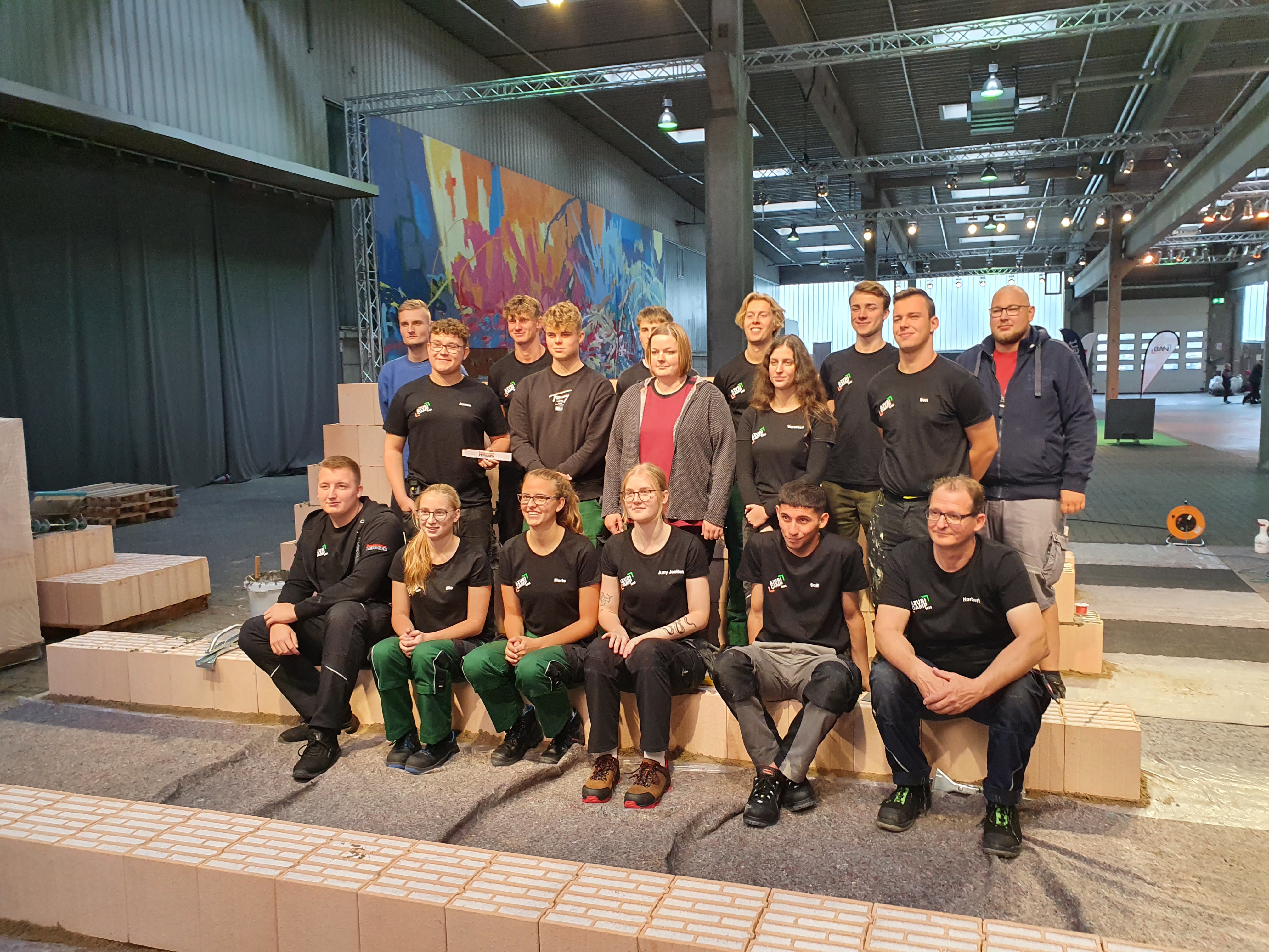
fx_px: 953
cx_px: 634
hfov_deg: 67.3
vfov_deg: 53.1
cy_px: 476
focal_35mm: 26
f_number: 2.4
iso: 250
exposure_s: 1/100
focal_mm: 4.32
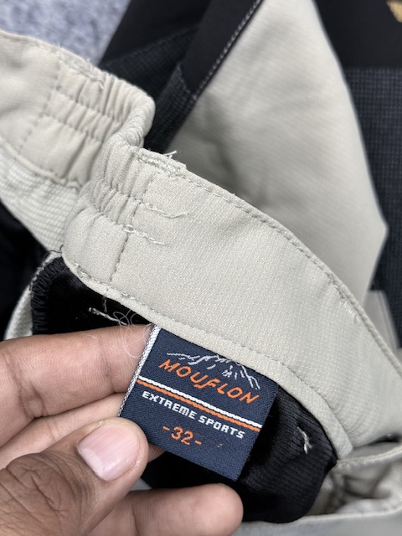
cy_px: 268
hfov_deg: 30.3
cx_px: 201
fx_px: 743
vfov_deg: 39.7
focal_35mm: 48
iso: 64
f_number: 1.78
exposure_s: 1/100
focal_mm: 6.76
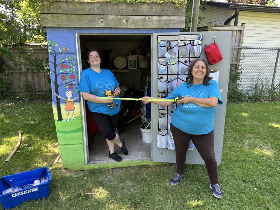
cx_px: 140
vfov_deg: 56.8
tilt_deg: -15.2
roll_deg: -0.2
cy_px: 105
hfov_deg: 71.6
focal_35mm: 24
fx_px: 194
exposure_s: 1/154
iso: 64
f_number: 1.78
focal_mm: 6.86
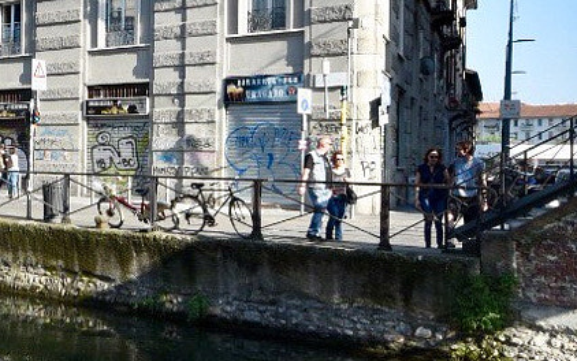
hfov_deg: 30.0
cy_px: 142
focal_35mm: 58
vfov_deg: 22.3
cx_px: -113
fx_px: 912
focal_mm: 10
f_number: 10
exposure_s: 1/200
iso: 200
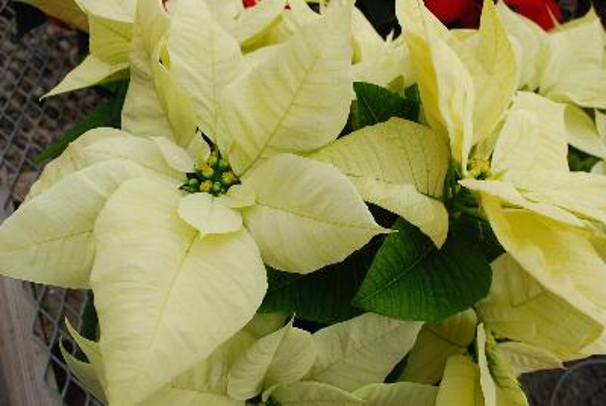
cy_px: 203
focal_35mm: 30
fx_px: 506
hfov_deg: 61.9
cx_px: 303
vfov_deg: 43.7
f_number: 8
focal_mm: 20
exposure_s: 1/60
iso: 125
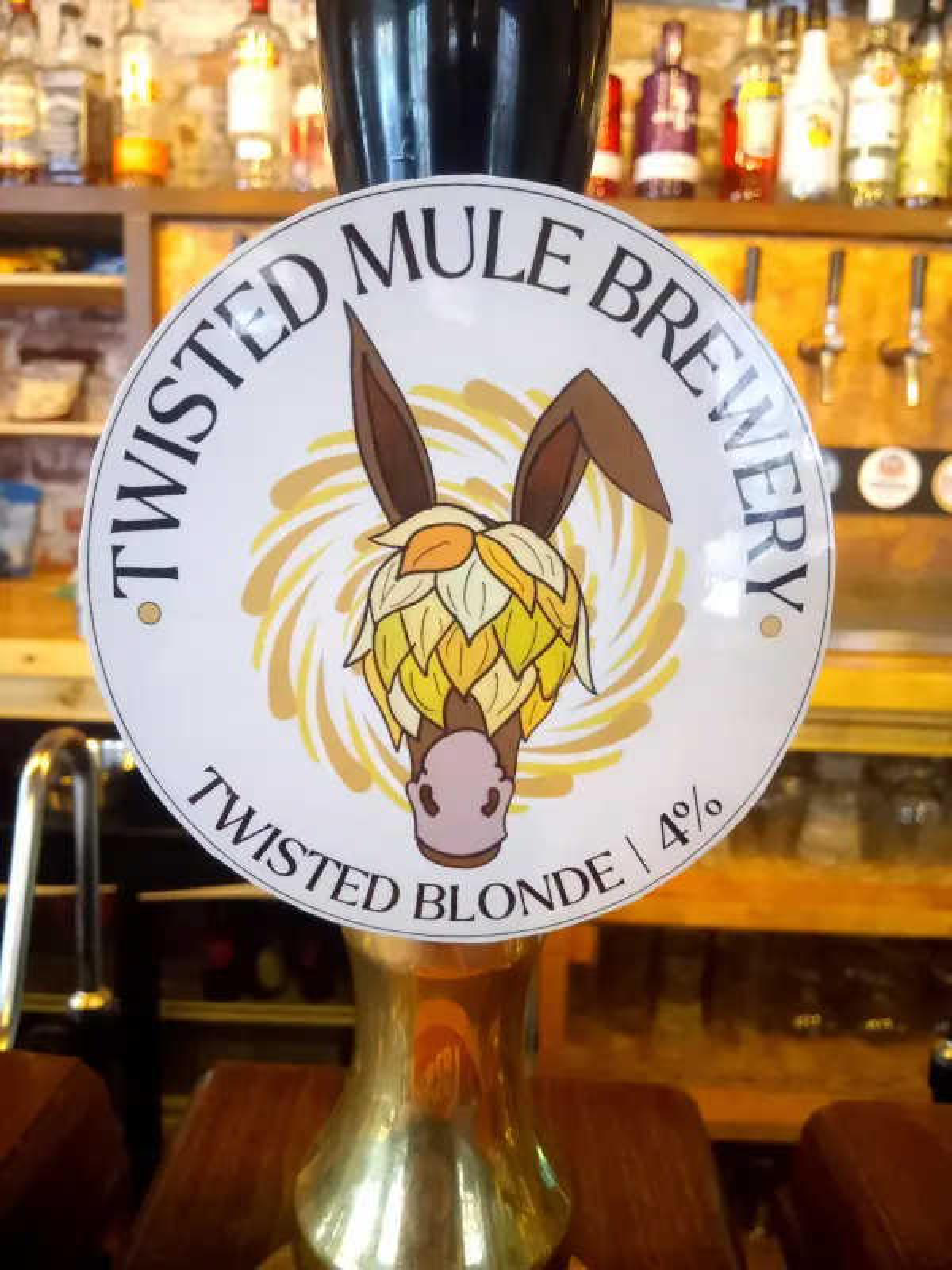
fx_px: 1027
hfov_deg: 49.7
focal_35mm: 28
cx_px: 476
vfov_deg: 63.4
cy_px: 635
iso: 1541
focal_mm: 3.54
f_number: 2
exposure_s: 1/20
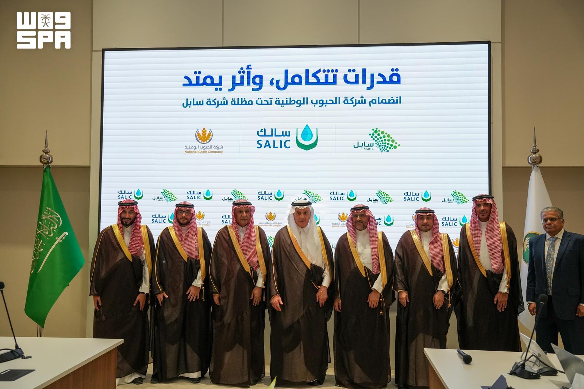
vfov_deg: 38.9
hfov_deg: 55.8
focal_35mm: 34
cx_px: 292
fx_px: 551
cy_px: 194
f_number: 3.5
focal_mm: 34
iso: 2000
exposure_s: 1/1000
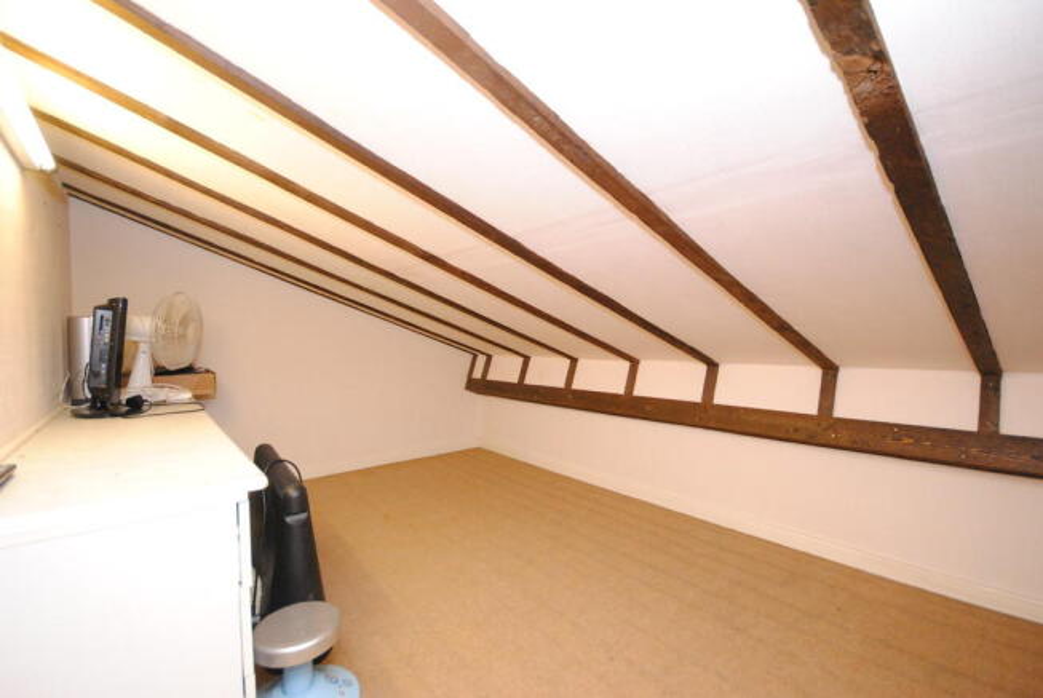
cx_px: 522
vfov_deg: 77.5
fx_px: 435
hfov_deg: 100.3
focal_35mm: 15
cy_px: 349
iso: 1600
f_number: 4.5
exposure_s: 1/60
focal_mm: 10
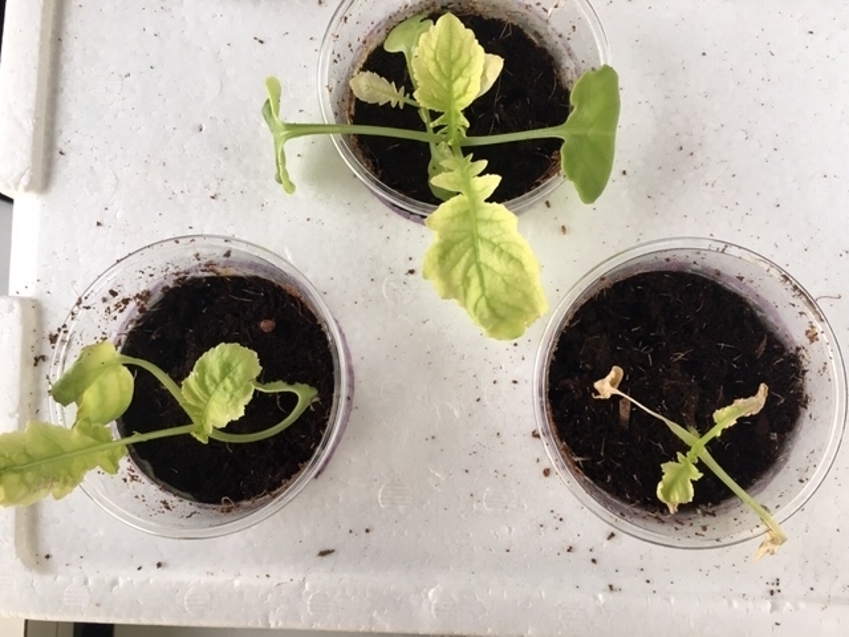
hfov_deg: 61.7
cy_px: 318
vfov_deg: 48.2
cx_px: 424
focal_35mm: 29
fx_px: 711
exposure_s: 1/30
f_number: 2.2
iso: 32
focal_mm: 4.15
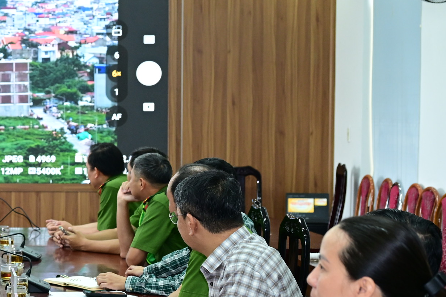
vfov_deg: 12.7
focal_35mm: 108
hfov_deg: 18.0
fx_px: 1338
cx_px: -93
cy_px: 182
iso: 1600
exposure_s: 1/160
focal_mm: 44
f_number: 4
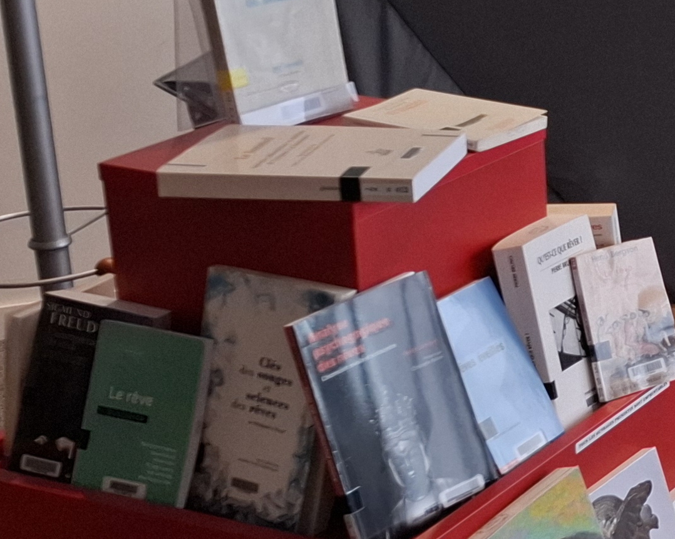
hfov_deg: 18.2
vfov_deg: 18.0
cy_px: 159
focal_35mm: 85
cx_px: 1189
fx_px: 1698
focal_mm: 5.54
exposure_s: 1/100
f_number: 1.8
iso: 64
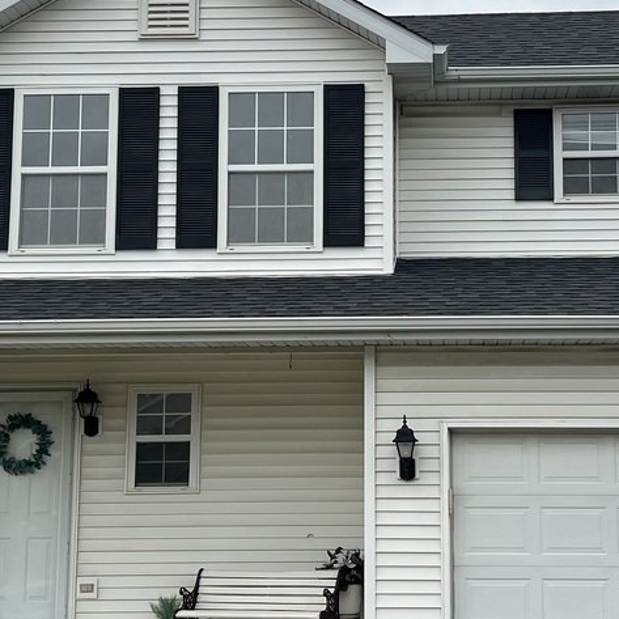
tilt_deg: +9.5
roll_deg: +0.1
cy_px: 281
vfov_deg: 24.6
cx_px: 398
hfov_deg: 24.6
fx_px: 1416
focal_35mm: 70
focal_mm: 5.7
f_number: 1.5
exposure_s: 1/5319
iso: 50
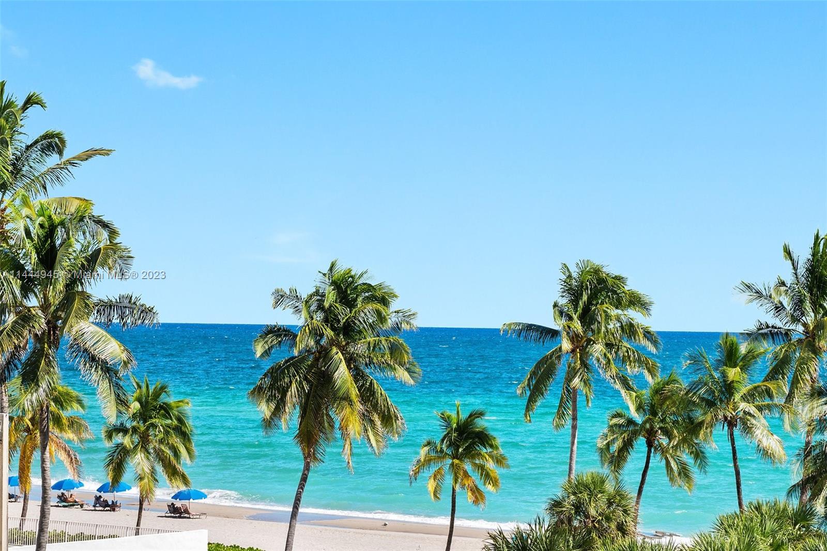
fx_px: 2274
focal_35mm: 99
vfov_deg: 13.8
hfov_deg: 20.6
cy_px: 276
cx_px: 414
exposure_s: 1/400
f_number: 8
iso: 200
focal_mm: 66
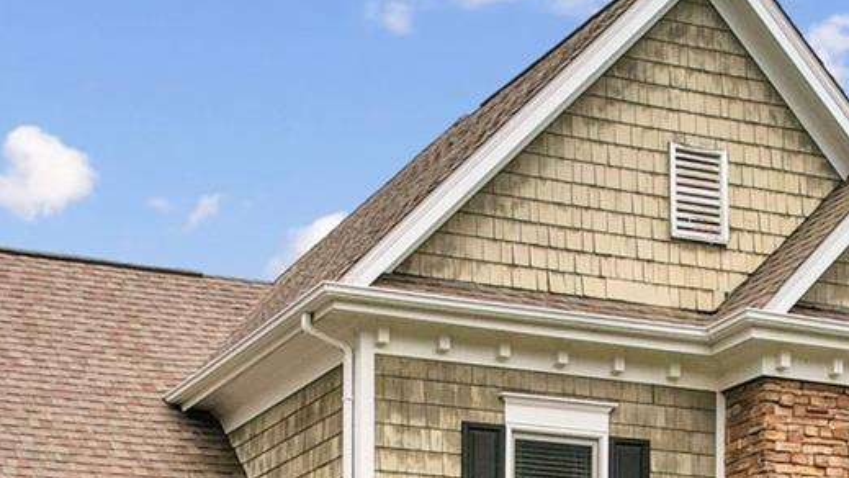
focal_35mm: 91
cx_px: 469
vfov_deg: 12.6
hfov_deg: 23.4
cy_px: 711
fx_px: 2049
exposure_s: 1/400
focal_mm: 8.4
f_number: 2.8
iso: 110
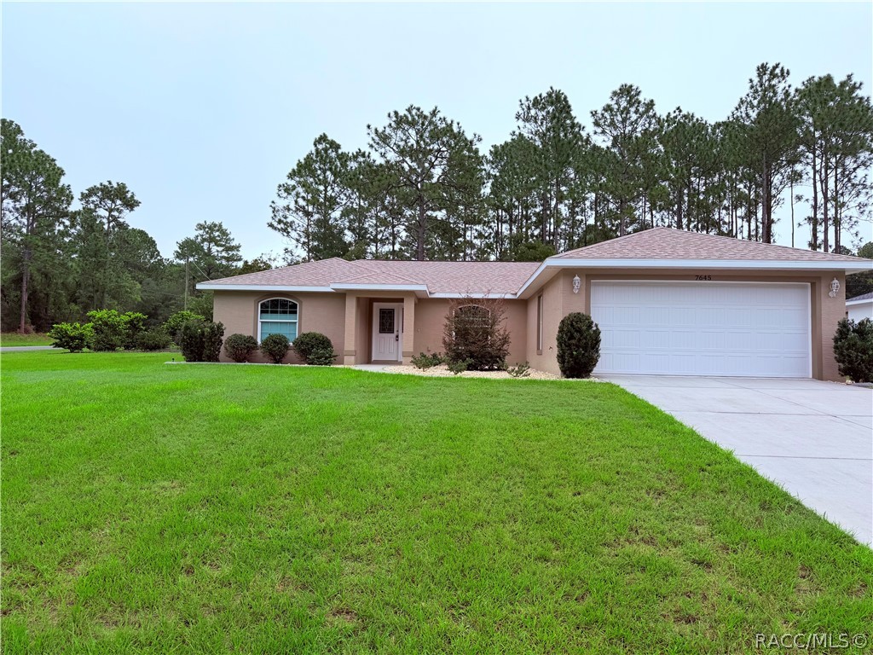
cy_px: 328
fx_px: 605
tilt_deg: +3.0
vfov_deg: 56.8
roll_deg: -1.0
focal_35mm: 24
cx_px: 436
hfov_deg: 71.6
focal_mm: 6.76
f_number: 1.78
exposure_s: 1/2169
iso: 80
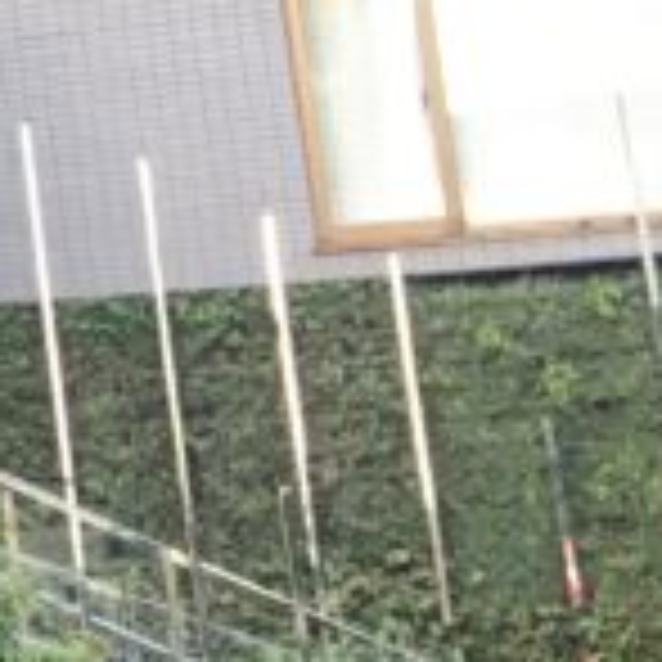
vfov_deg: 9.4
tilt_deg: +20.7
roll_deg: +0.1
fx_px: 3873
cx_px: -1527
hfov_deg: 8.0
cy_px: -396
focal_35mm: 179
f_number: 2.2
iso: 32
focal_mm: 4.15
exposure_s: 1/30
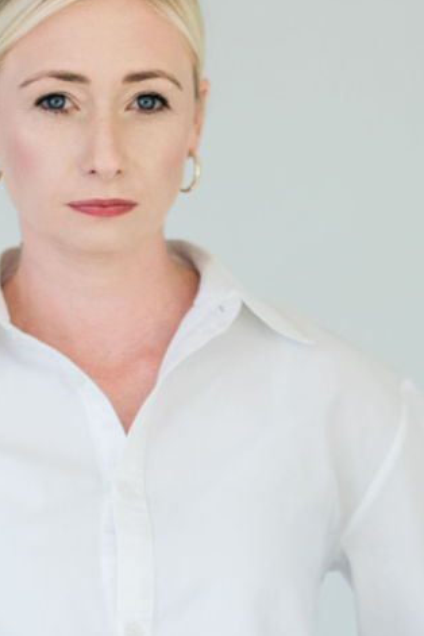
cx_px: 124
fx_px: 2879
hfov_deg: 8.4
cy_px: 620
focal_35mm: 163
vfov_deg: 12.5
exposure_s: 1/400
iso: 500
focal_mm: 50
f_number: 3.5
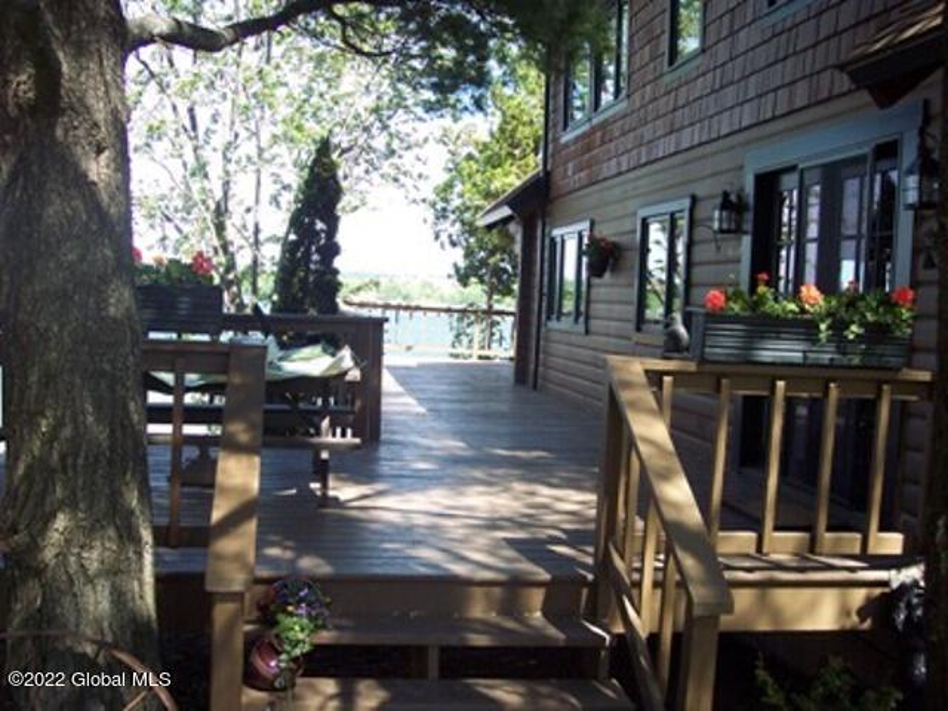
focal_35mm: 39
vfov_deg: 36.8
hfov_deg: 47.9
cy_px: 356
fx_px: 1068
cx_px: 474
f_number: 3.4
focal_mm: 8
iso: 100
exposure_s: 1/180
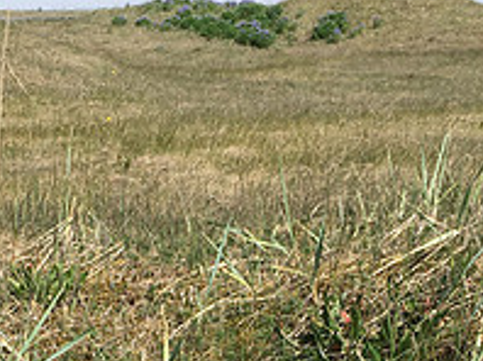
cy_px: 472
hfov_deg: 23.0
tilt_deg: -24.1
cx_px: 195
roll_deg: +0.8
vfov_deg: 16.4
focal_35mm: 85
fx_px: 1185
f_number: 2.2
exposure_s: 1/986
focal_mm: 4.15
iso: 25
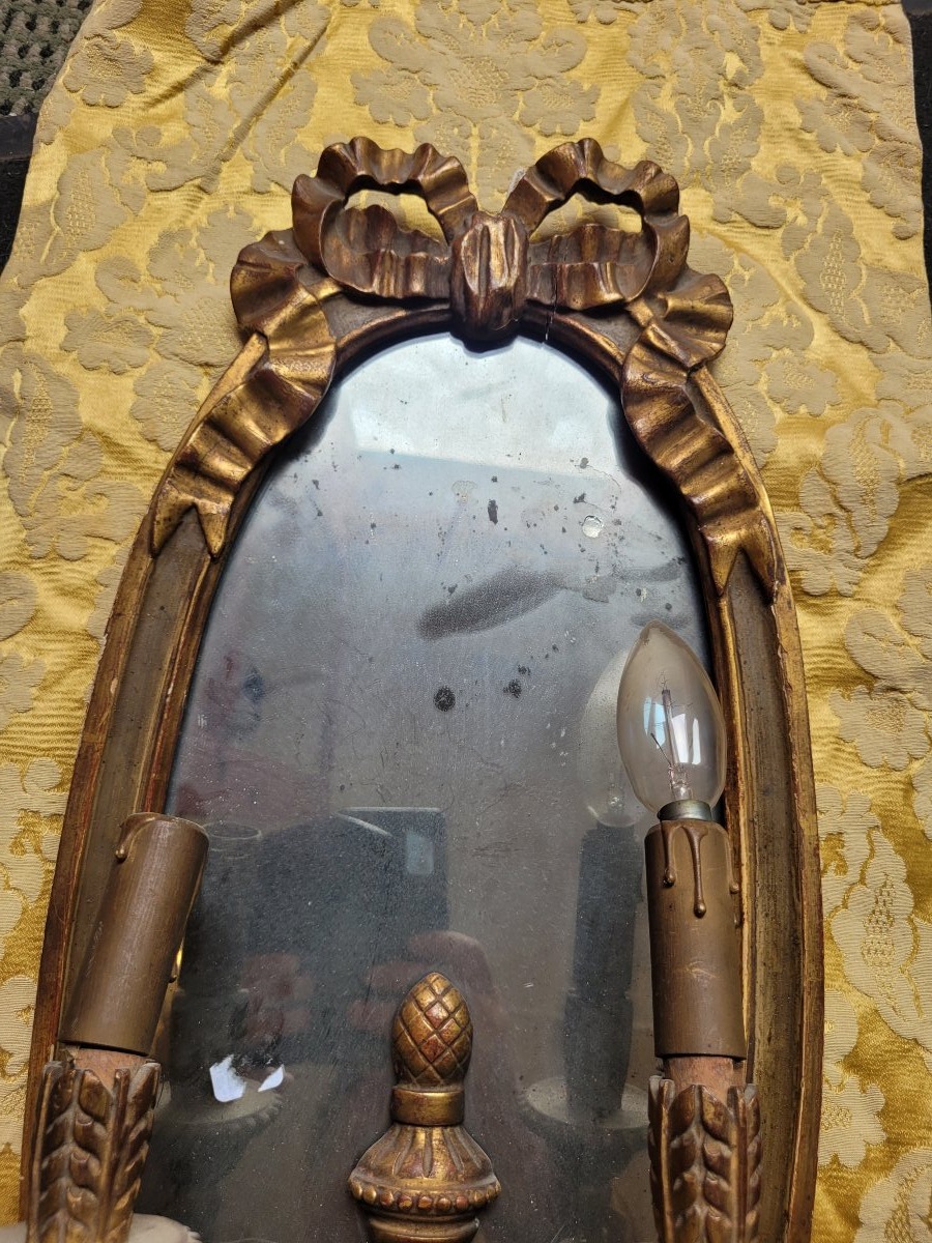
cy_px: 622
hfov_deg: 53.1
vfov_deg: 67.3
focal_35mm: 26
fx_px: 933
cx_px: 466
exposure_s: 1/131
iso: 40
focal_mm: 5.4
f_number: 1.8
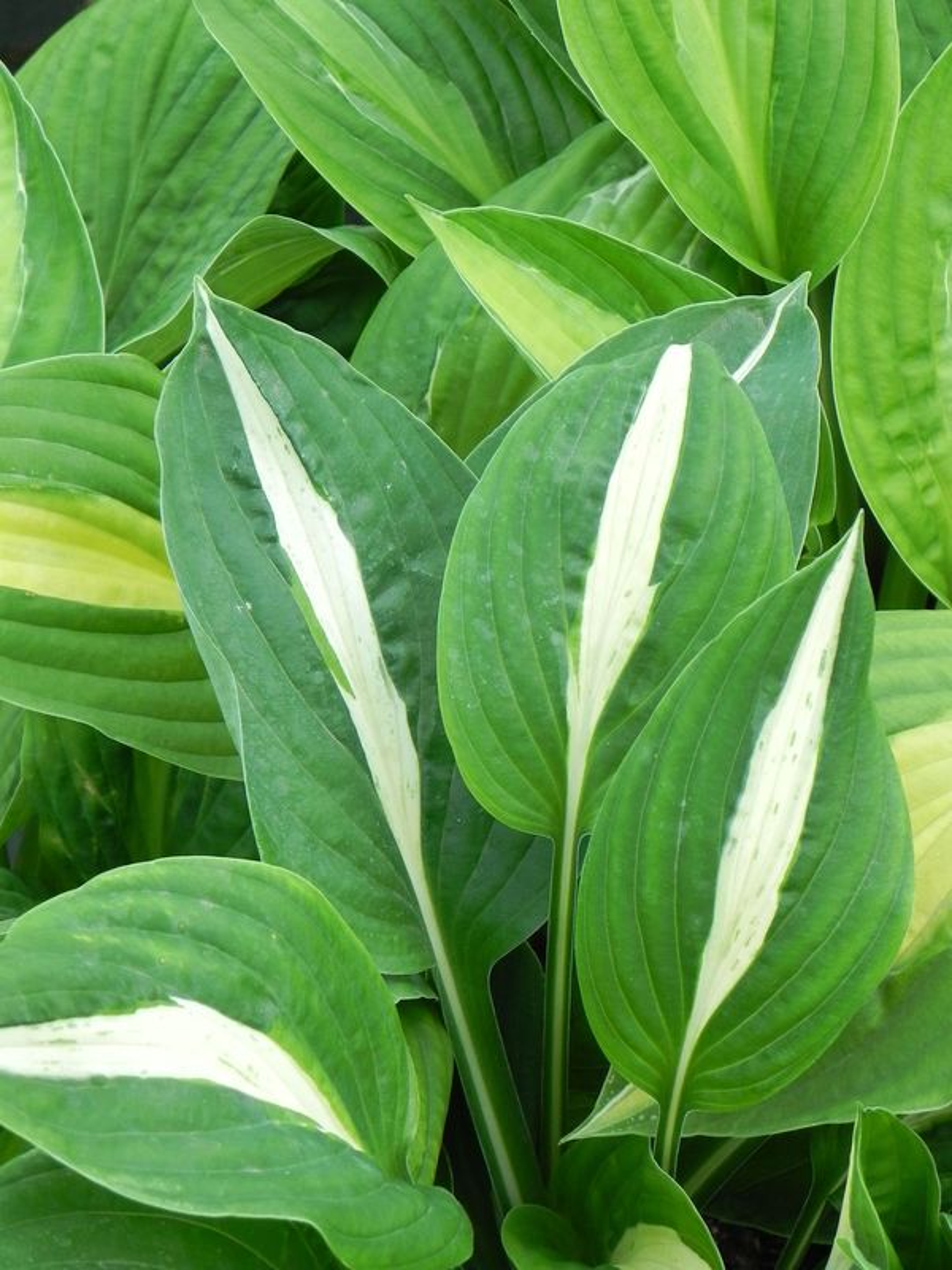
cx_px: 476
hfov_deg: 12.7
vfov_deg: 16.8
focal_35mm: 117
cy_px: 635
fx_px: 4290
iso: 160
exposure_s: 1/160
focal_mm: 20.8
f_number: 4.5
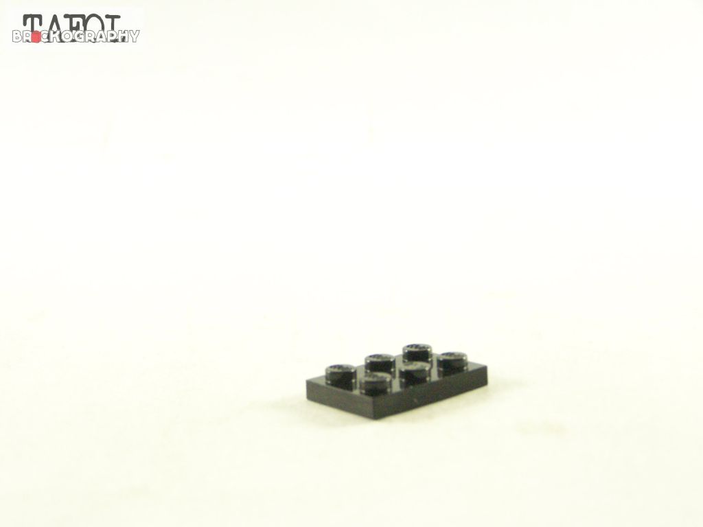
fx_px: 1523
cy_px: 264
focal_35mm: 75
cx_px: 352
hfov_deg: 26.0
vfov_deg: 19.6
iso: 400
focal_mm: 12.4
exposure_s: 1/60
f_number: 3.2
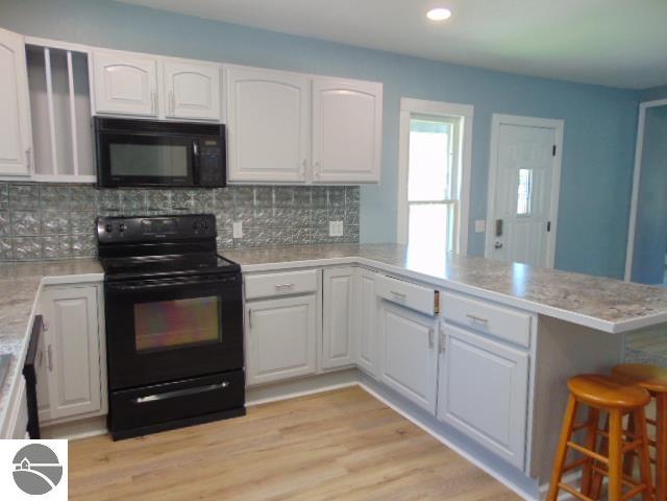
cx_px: 334
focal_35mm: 25
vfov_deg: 54.9
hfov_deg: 69.4
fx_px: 482
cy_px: 250
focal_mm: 4.5
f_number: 3
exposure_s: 1/30
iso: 160
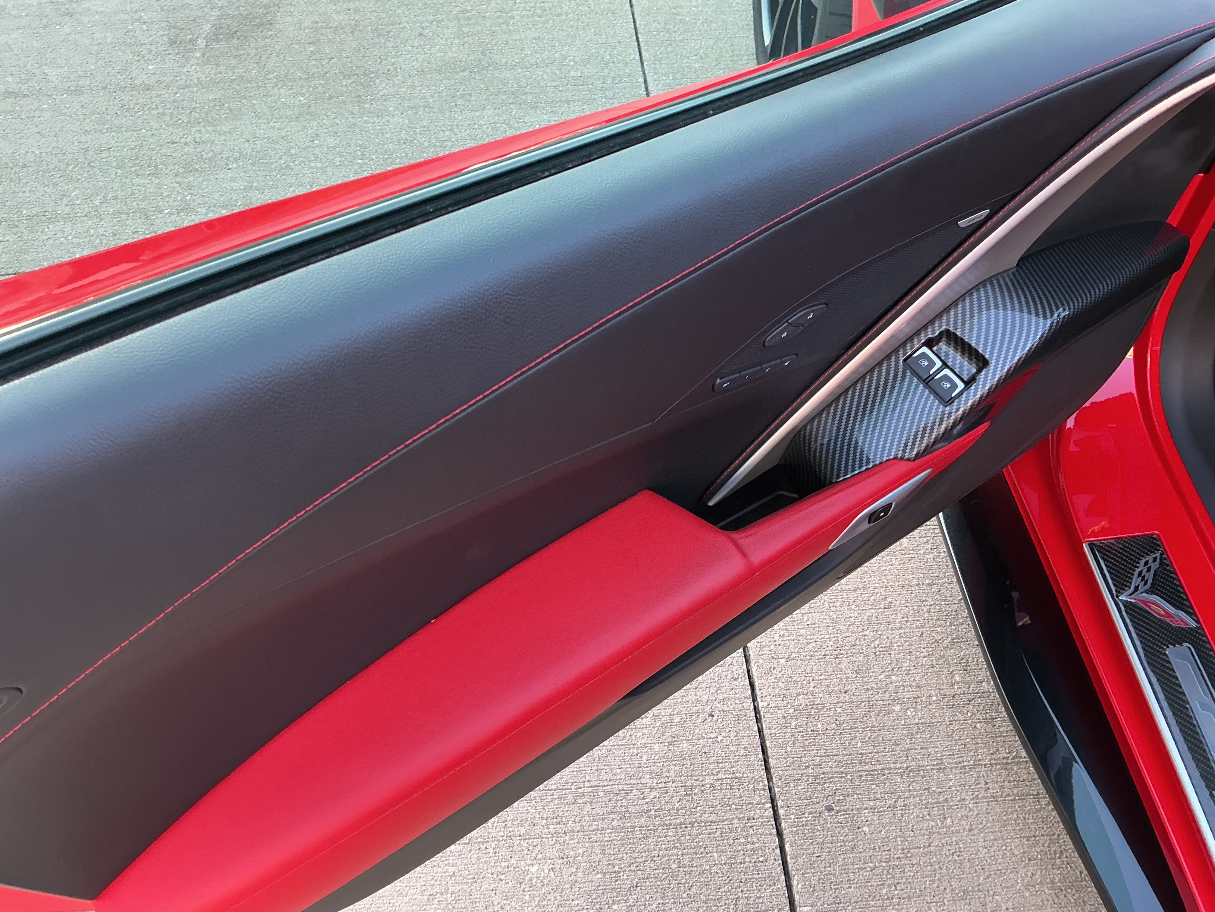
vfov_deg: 48.2
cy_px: 456
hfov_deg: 61.7
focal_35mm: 29
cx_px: 608
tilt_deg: -55.8
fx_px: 1018
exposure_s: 1/60
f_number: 1.8
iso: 50
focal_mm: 3
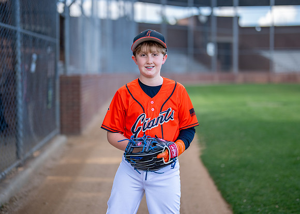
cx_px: 147
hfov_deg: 34.9
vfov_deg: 25.3
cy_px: 103
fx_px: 478
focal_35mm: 56
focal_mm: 50
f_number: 1.2
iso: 125
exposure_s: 1/2000
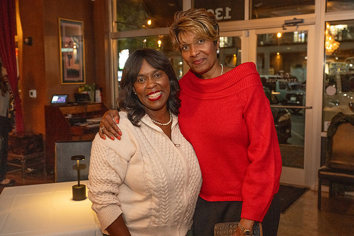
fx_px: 374
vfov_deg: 35.1
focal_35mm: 38
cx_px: 177
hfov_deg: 50.7
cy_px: 118
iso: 4000
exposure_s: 1/100
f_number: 5
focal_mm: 38
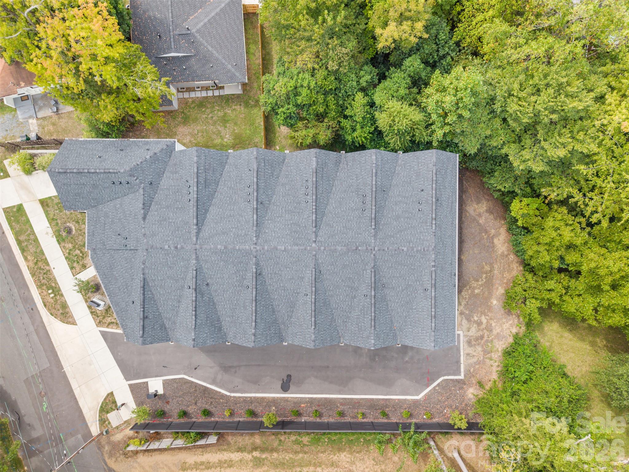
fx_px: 436
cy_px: 236
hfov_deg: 71.6
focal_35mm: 24
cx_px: 314
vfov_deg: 56.8
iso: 200
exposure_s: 1/40
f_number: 1.8
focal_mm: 8.67
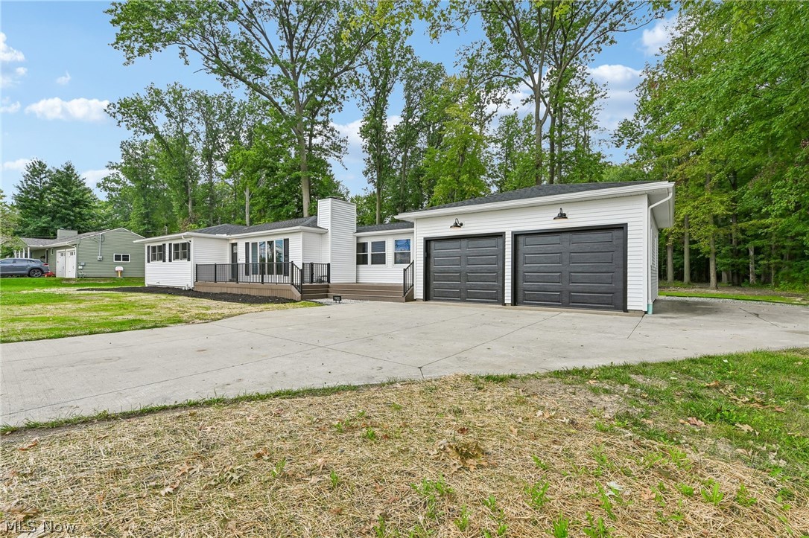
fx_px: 359
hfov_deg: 96.8
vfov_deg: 73.7
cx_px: 404
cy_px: 269
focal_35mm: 16
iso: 320
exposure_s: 1/400
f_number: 8
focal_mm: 16
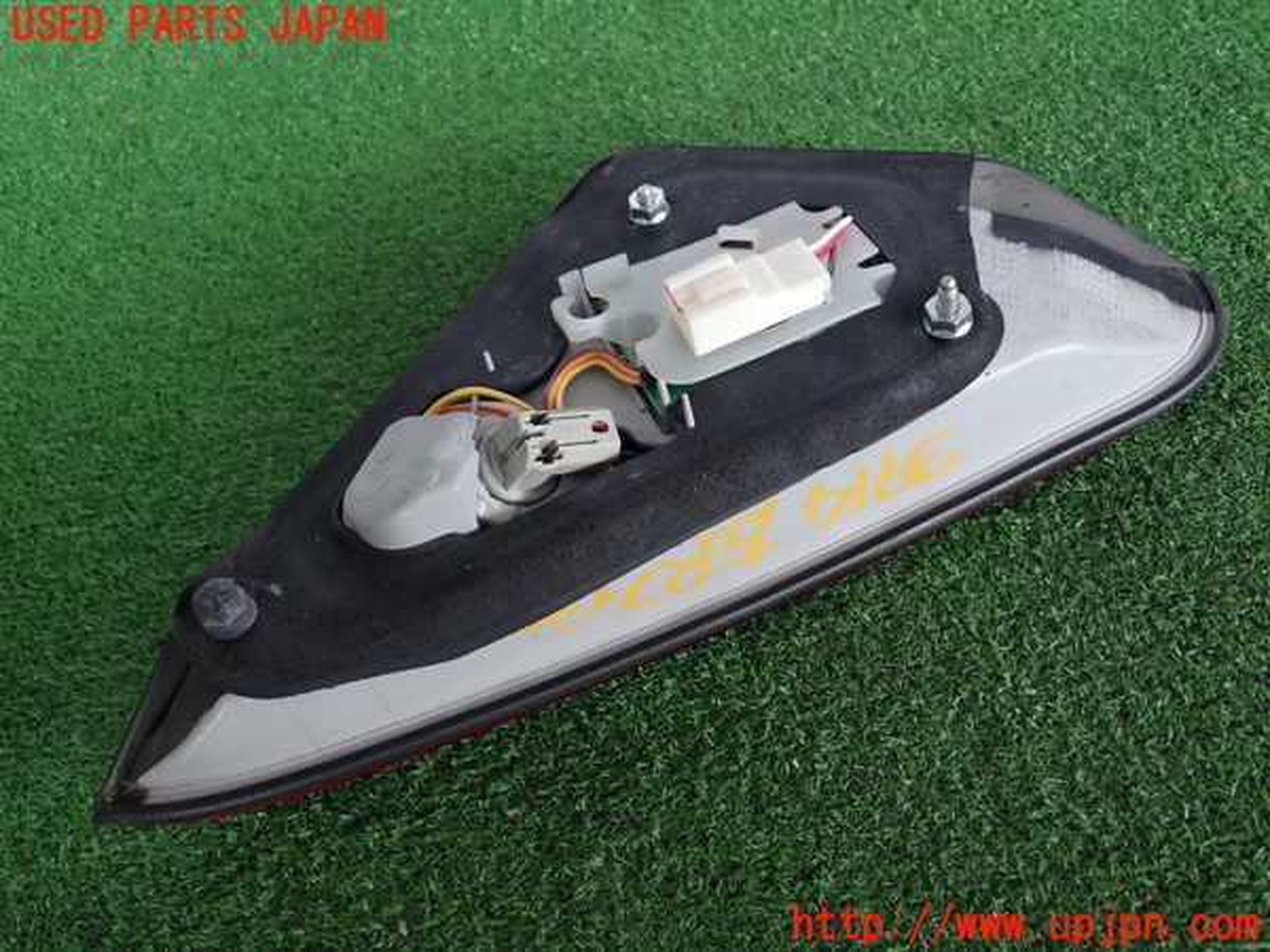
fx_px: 1174
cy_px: 476
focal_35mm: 32
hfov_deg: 56.8
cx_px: 635
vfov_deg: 44.2
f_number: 2.4
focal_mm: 5.79
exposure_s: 1/60
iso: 125
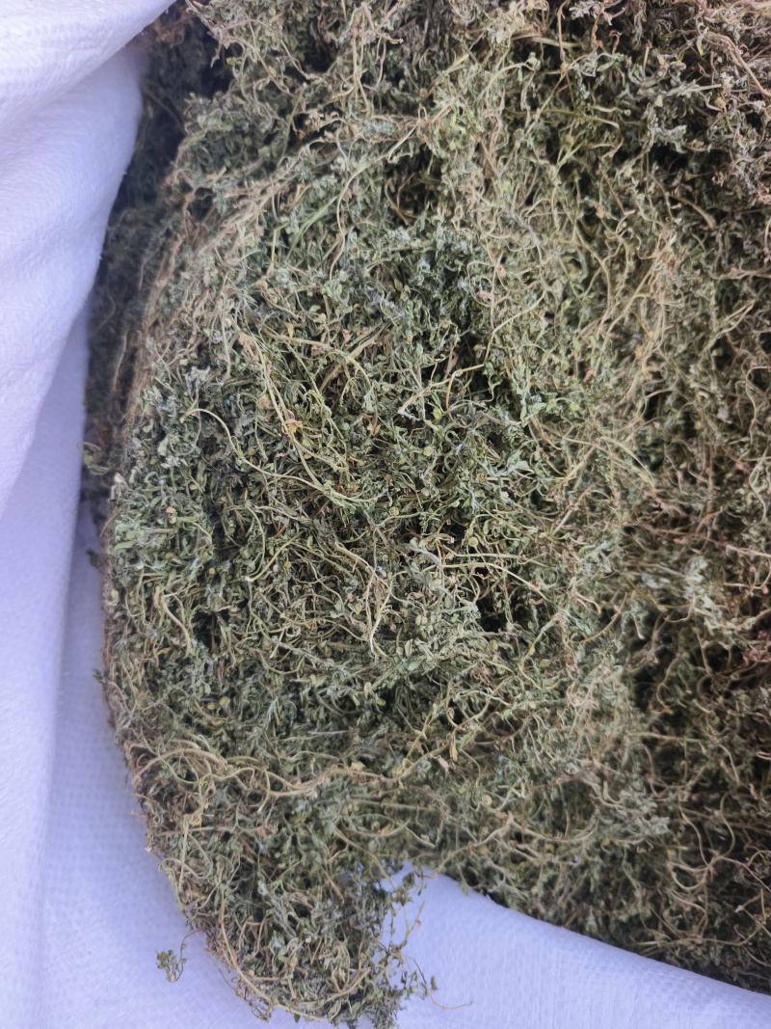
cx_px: 386
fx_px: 683
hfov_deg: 58.9
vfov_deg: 73.9
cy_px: 514
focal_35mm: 23
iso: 72
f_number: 1.75
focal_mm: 5.5
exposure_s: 1/224
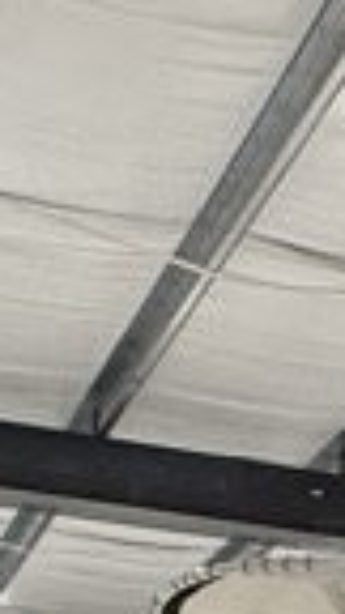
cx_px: 498
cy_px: 1126
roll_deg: +2.0
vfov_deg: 14.7
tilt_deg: -1.0
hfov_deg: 9.3
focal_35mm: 127
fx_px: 2065
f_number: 2.2
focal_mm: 2.22
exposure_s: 1/120
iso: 200
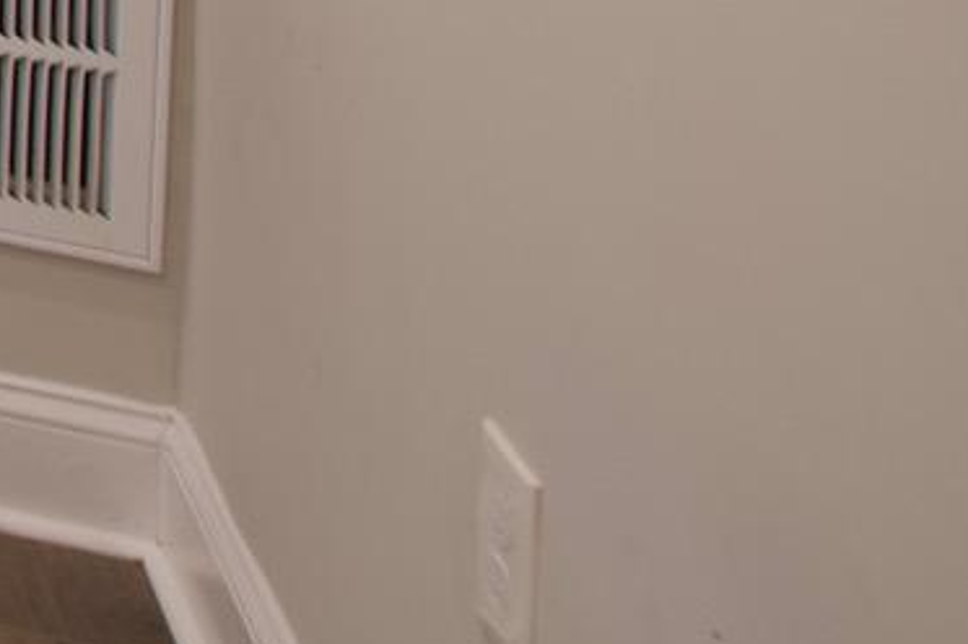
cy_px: -869
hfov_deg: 14.6
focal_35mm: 77
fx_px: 2069
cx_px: -1422
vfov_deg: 13.4
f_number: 11
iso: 320
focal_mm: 14
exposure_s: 1/6
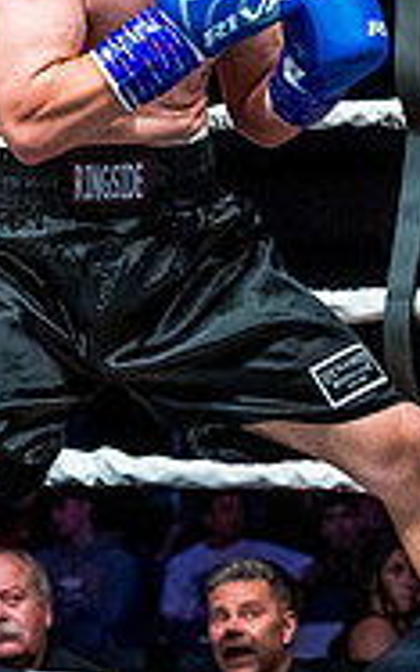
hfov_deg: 5.9
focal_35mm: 221
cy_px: -16
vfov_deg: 9.4
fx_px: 4044
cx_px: 477
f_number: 4
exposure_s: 1/1000
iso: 4000
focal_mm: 70
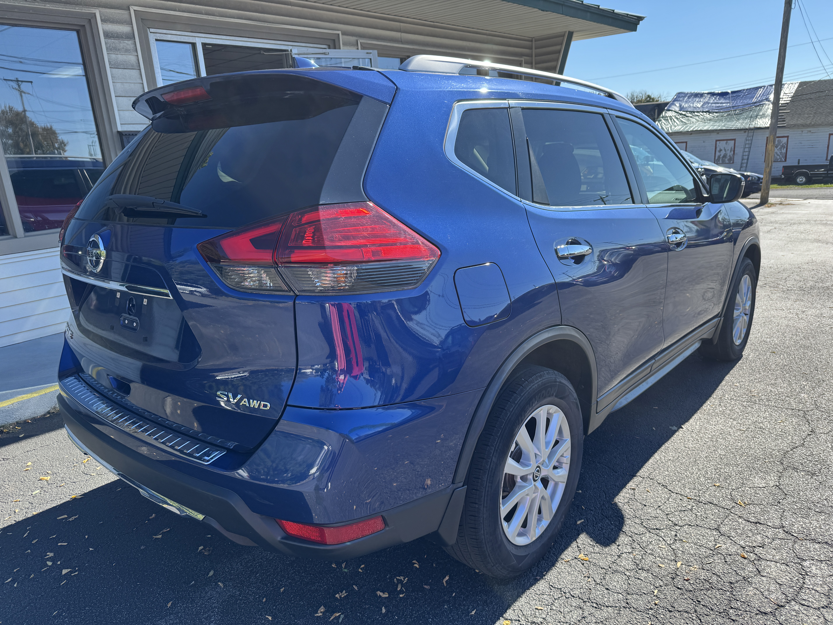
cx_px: 416
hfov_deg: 71.6
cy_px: 312
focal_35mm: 24
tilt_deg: -17.0
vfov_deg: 56.8
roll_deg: +3.9
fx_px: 578
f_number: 1.78
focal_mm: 6.76
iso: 80
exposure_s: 1/1366
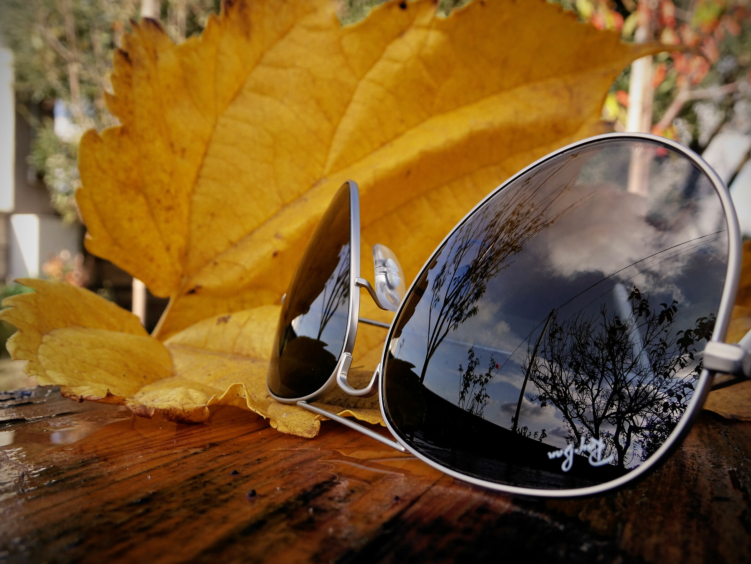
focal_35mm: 38
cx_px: 376
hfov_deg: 49.0
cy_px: 282
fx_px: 824
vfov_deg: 37.7
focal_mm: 6.56
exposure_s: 1/250
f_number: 4
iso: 80
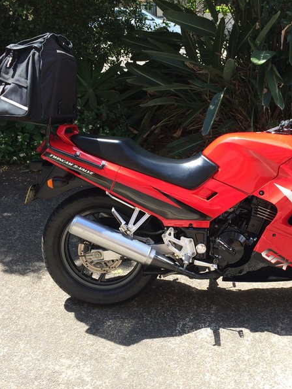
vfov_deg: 47.9
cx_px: 209
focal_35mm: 39
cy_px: 195
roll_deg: +0.3
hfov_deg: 36.2
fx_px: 439
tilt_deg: -22.8
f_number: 2.2
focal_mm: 4.15
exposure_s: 1/427
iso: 32
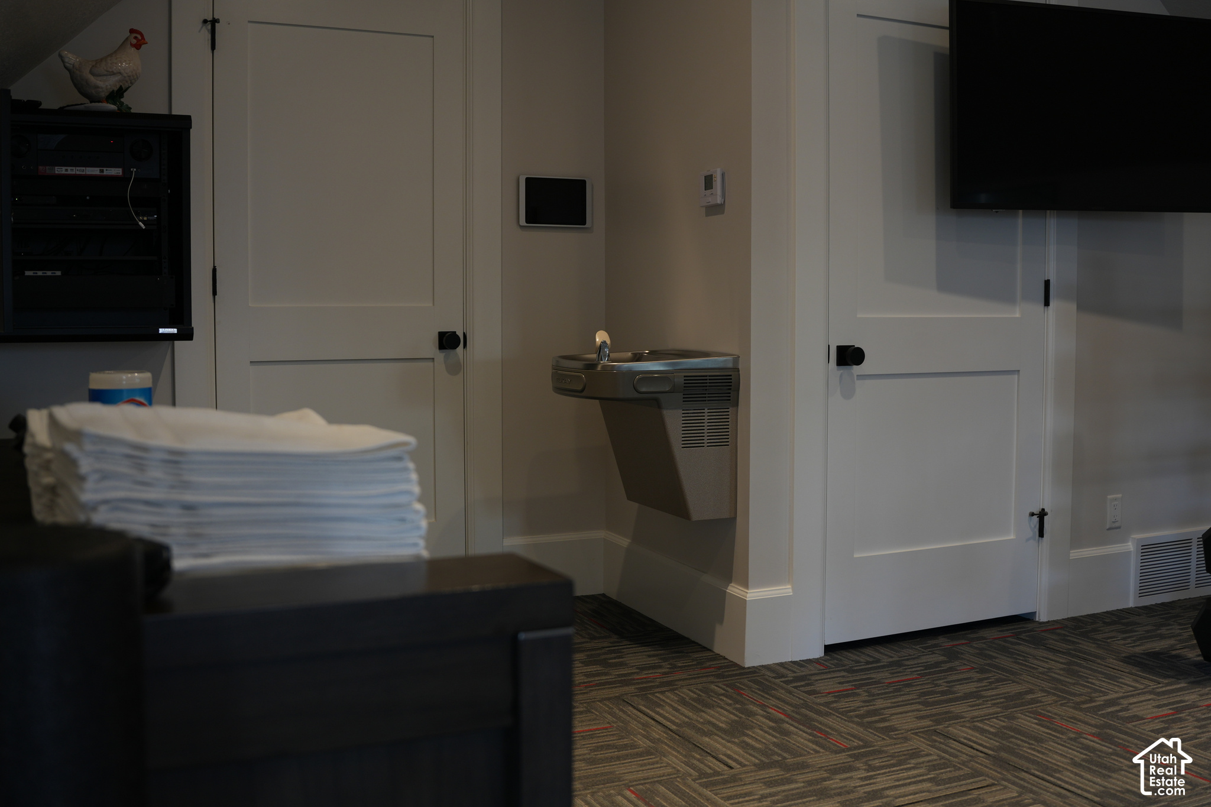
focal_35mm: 36
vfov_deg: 36.9
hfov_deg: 53.1
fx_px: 1211
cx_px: 606
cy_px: 404
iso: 160
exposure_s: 1/40
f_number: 2.8
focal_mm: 24
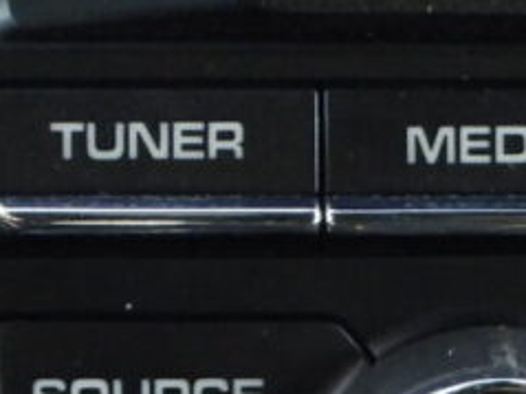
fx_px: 7138
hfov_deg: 4.2
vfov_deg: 3.1
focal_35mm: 470
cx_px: 1056
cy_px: 933
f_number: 3.5
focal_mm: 12.6
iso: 320
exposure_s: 1/30
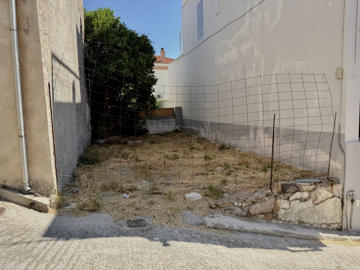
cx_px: 180
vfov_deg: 56.8
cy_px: 135
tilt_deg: -5.1
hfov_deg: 71.6
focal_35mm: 24
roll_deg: +2.3
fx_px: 250
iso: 80
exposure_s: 1/2000
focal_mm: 6.76
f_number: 1.78
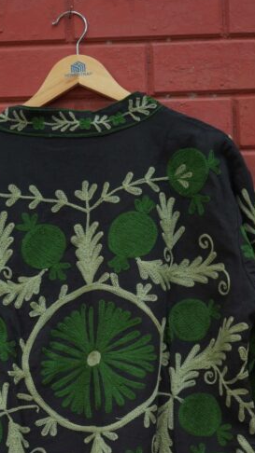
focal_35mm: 97
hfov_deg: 12.5
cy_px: 370
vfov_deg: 21.7
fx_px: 1167
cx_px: 101
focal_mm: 50
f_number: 7.1
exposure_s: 1/160
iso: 640
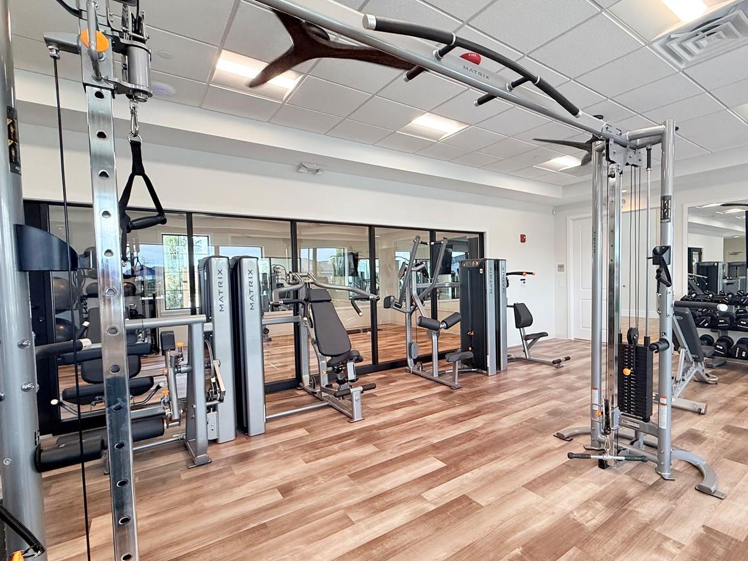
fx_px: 389
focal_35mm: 18
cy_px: 288
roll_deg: +0.6
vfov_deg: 71.6
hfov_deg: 87.0
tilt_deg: -2.5
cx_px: 438
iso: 125
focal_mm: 2.22
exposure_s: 1/120
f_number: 2.2
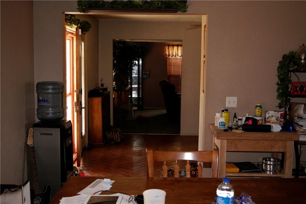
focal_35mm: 42
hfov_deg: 46.4
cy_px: 102
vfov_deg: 31.9
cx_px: 153
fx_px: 357
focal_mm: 28
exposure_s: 1/60
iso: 400
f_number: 4.5
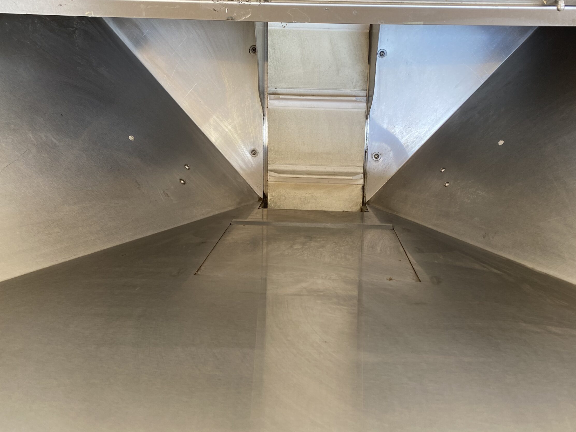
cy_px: 192
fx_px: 499
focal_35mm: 30
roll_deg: -0.8
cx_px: 311
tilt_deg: -37.2
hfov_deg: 59.9
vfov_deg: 46.7
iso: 80
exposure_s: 1/121
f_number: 1.8
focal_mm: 4.25
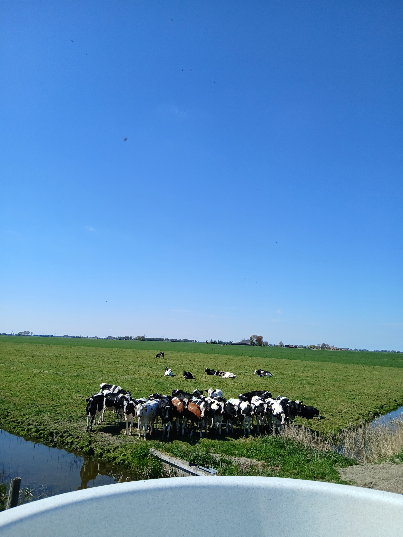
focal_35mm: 26
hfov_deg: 53.1
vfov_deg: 67.3
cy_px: 268
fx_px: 404
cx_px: 202
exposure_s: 1/639
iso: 20
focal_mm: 3.98
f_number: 1.8
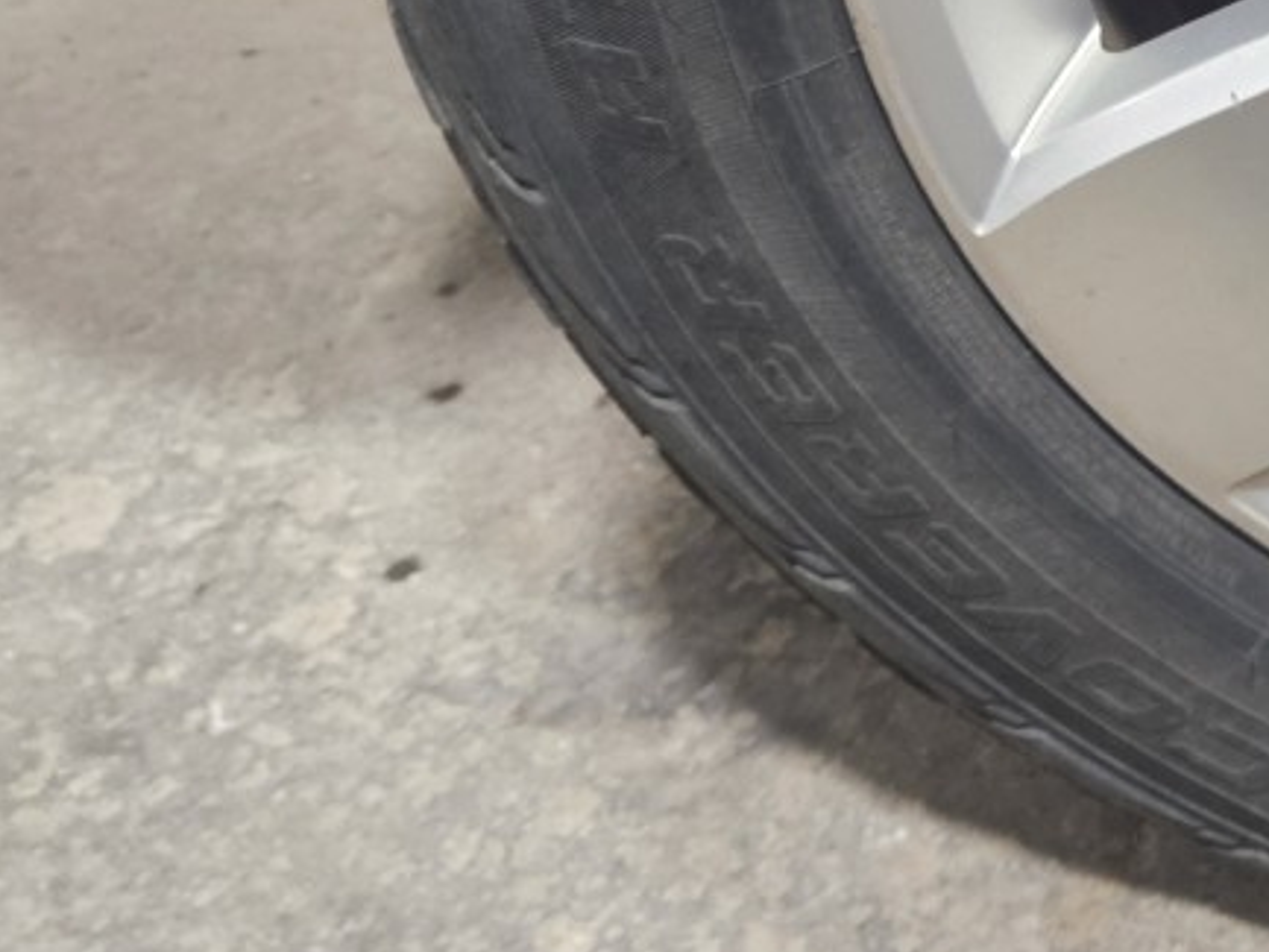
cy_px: -299
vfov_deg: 19.8
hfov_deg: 25.1
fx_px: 2494
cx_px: 1606
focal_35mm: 68
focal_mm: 5.4
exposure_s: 1/40
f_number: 1.8
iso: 640
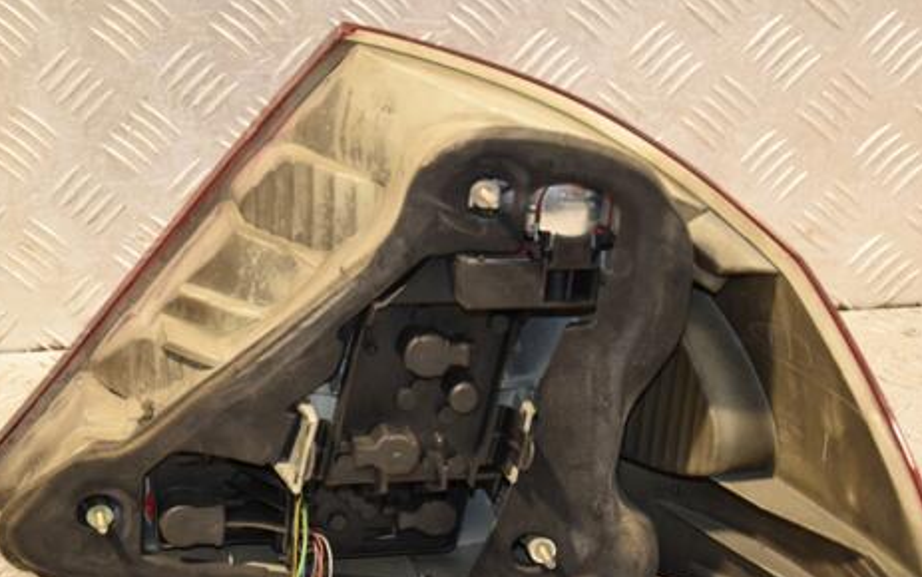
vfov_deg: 13.2
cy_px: 346
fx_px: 2489
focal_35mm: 99
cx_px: 446
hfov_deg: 21.0
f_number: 5
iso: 800
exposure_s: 1/100
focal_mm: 50
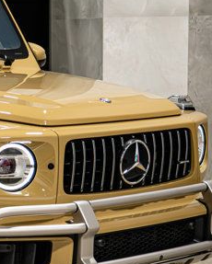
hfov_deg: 11.1
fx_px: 1050
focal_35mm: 134
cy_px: 141
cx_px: -97
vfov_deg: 14.4
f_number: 4
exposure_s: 1/100
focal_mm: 40
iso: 1600
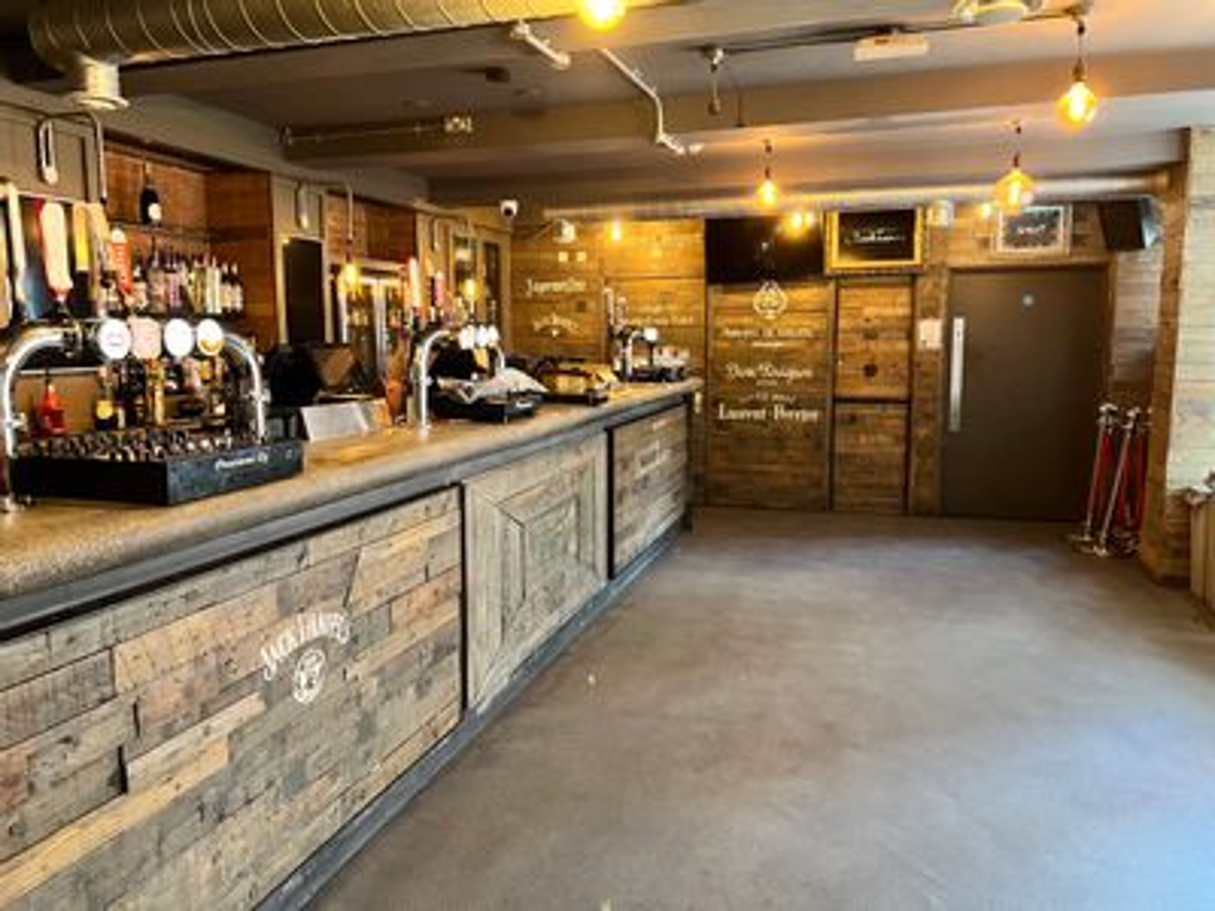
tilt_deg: -6.4
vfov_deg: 53.1
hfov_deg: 67.3
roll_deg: -0.1
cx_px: 608
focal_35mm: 26
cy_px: 456
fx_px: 913
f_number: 1.5
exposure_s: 1/50
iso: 500
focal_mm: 5.7
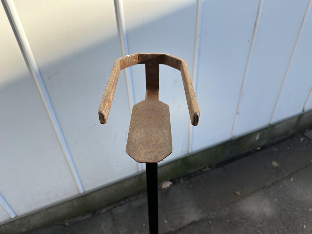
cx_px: 156
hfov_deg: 71.6
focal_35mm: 24
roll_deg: +1.8
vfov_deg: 56.8
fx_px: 216
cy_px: 117
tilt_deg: -37.2
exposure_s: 1/1664
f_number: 1.78
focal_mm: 6.86
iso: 80
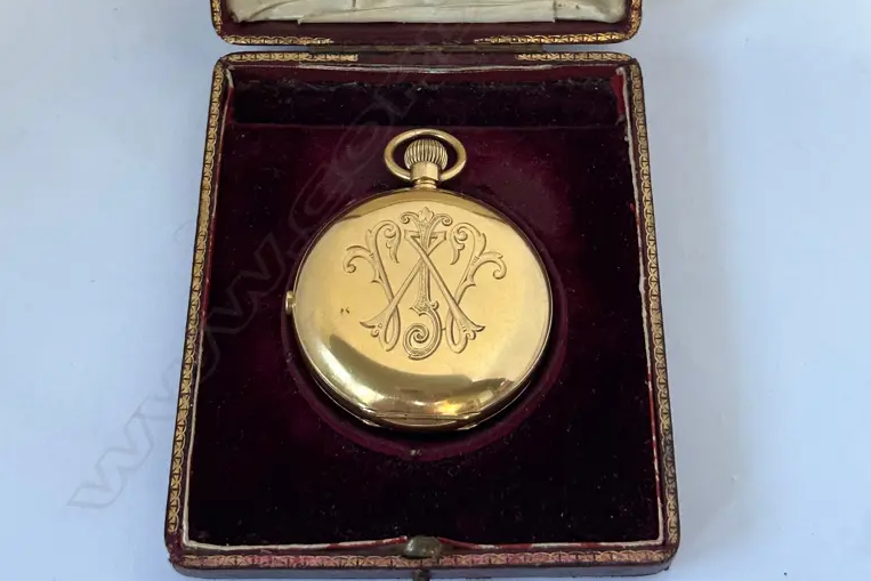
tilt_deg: -54.3
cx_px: 436
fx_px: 1621
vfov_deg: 19.9
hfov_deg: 30.1
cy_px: 43
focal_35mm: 67
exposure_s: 1/60
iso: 160
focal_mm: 6.86
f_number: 1.78
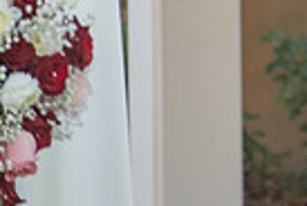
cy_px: -221
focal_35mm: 844
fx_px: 7213
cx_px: 594
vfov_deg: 1.6
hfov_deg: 2.4
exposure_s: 1/320
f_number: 4
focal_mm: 200
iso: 800
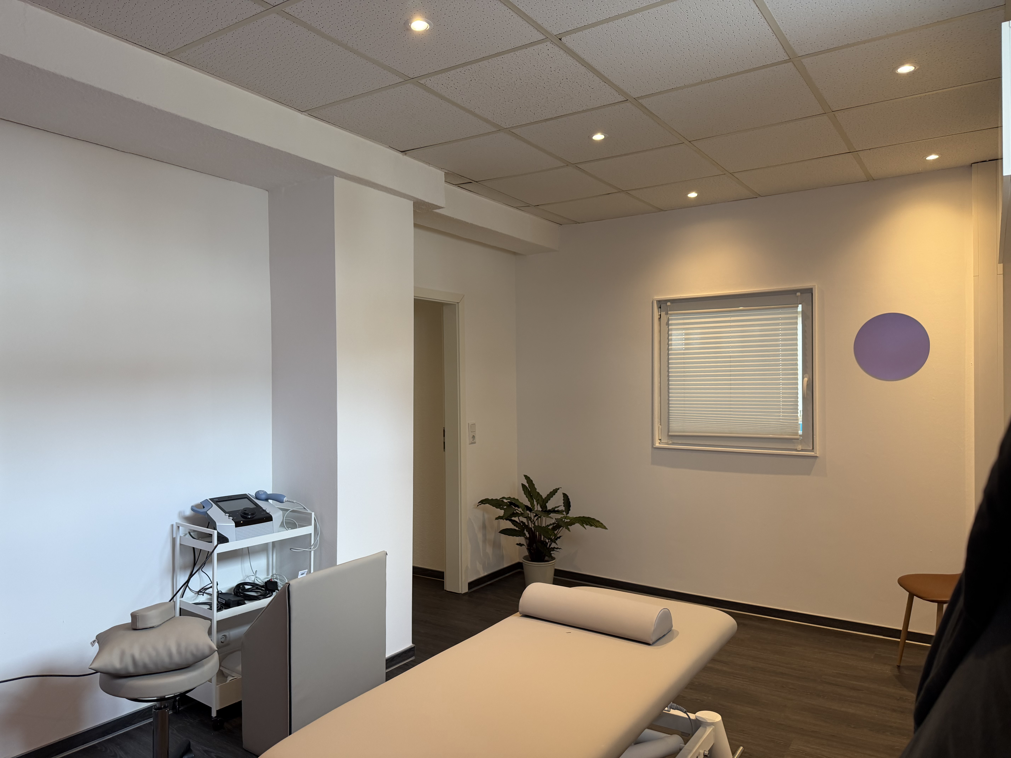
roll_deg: +0.3
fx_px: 701
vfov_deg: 56.8
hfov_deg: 71.6
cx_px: 506
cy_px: 379
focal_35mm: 24
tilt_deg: +0.5
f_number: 1.78
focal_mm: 6.76
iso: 125
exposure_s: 1/100
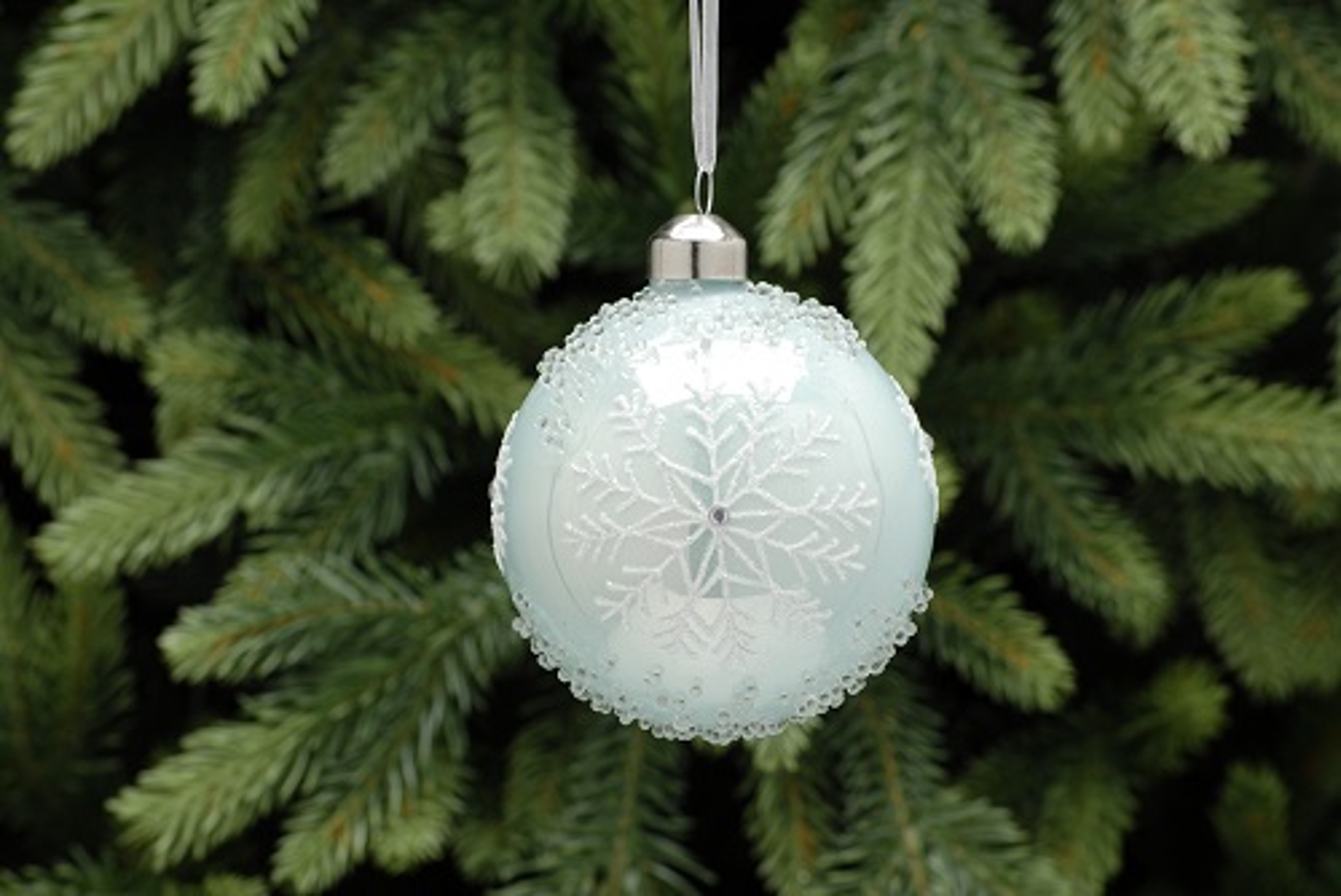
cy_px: 448
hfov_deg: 13.4
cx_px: 670
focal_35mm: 153
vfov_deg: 9.0
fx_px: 5702
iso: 100
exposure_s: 1/125
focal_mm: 102
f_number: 11
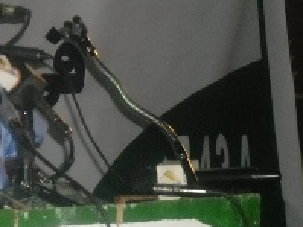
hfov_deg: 11.4
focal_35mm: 171
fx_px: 1496
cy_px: 27
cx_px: -20
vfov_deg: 8.6
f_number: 5.2
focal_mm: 13.4
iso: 400
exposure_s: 1/60
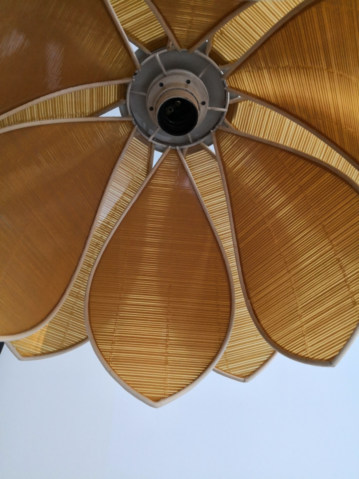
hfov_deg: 51.4
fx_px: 373
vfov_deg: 65.3
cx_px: 180
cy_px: 240
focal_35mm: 27
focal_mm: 3.95
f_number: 1.6
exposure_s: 1/33.3
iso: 320
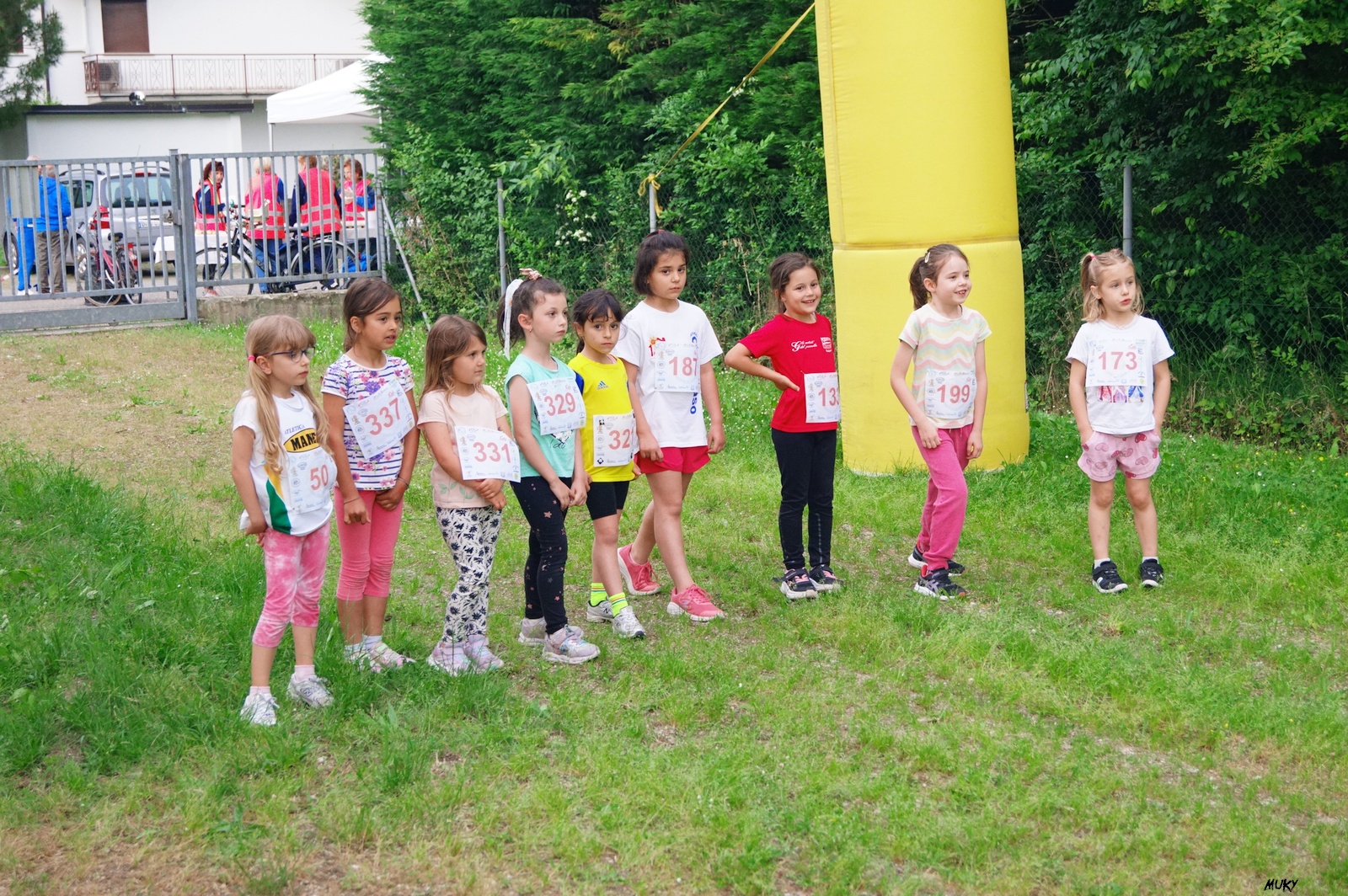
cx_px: 674
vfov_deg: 25.7
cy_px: 448
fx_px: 1964
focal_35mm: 52
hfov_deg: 37.9
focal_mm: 35
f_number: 5
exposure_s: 1/320
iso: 1600
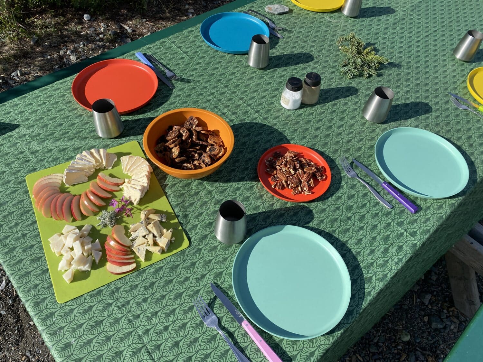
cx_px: 242
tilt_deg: -54.3
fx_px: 363
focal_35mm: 26
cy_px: 181
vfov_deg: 53.1
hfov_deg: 67.3
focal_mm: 4.25
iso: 32
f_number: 1.8
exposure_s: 1/2410
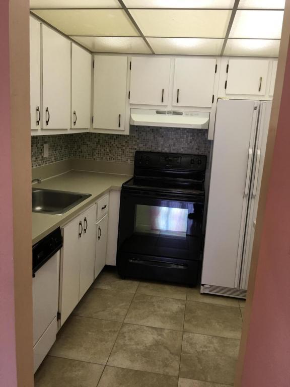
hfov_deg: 48.2
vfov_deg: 61.7
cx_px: 145
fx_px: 324
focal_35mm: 29
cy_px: 194
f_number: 2.2
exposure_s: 1/30
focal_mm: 4.15
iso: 40
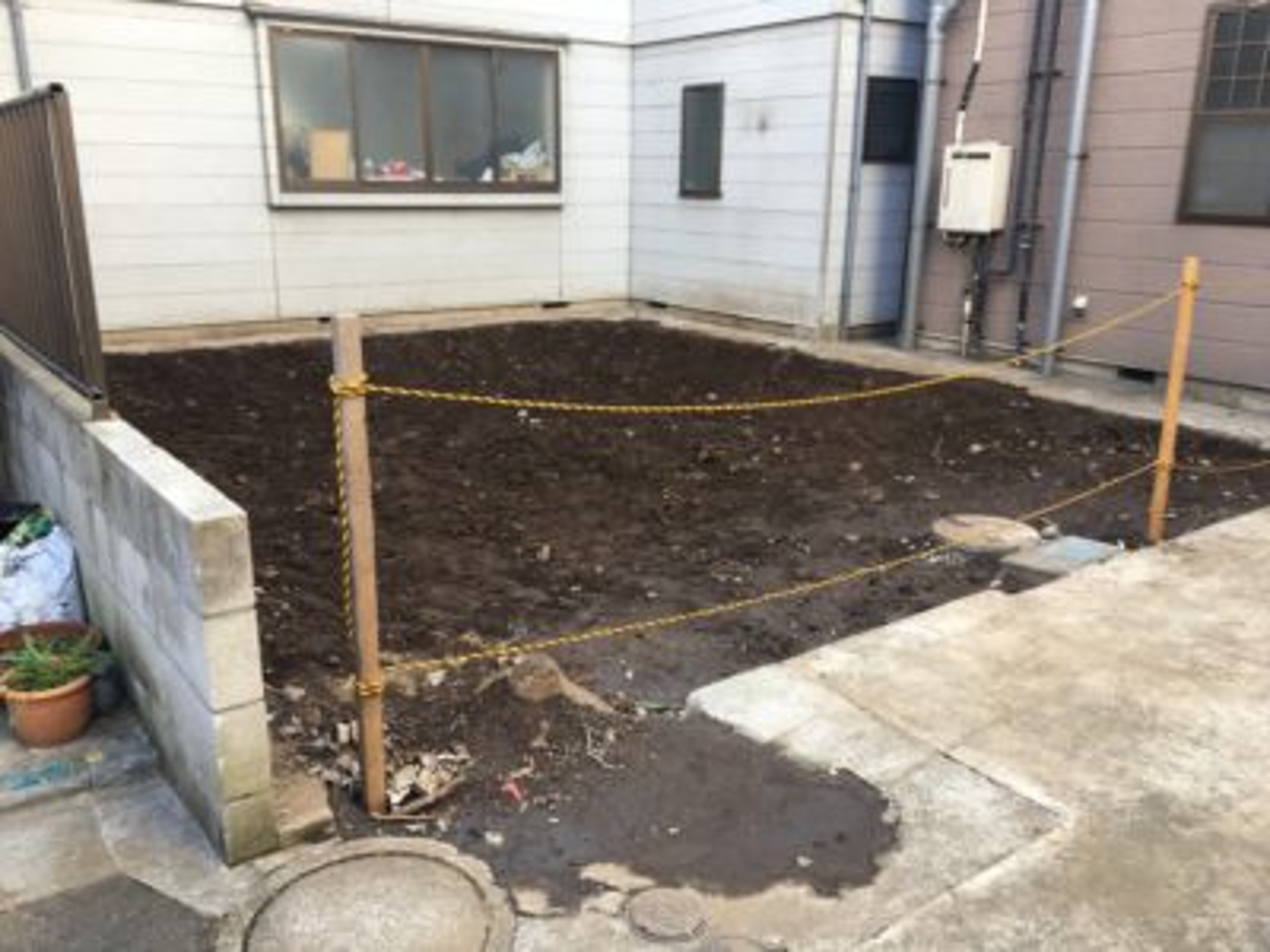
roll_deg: -1.3
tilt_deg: -16.5
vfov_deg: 48.2
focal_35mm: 29
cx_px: 635
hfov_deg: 61.7
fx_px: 1064
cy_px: 476
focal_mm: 4.15
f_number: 2.2
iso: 25
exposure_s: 1/60
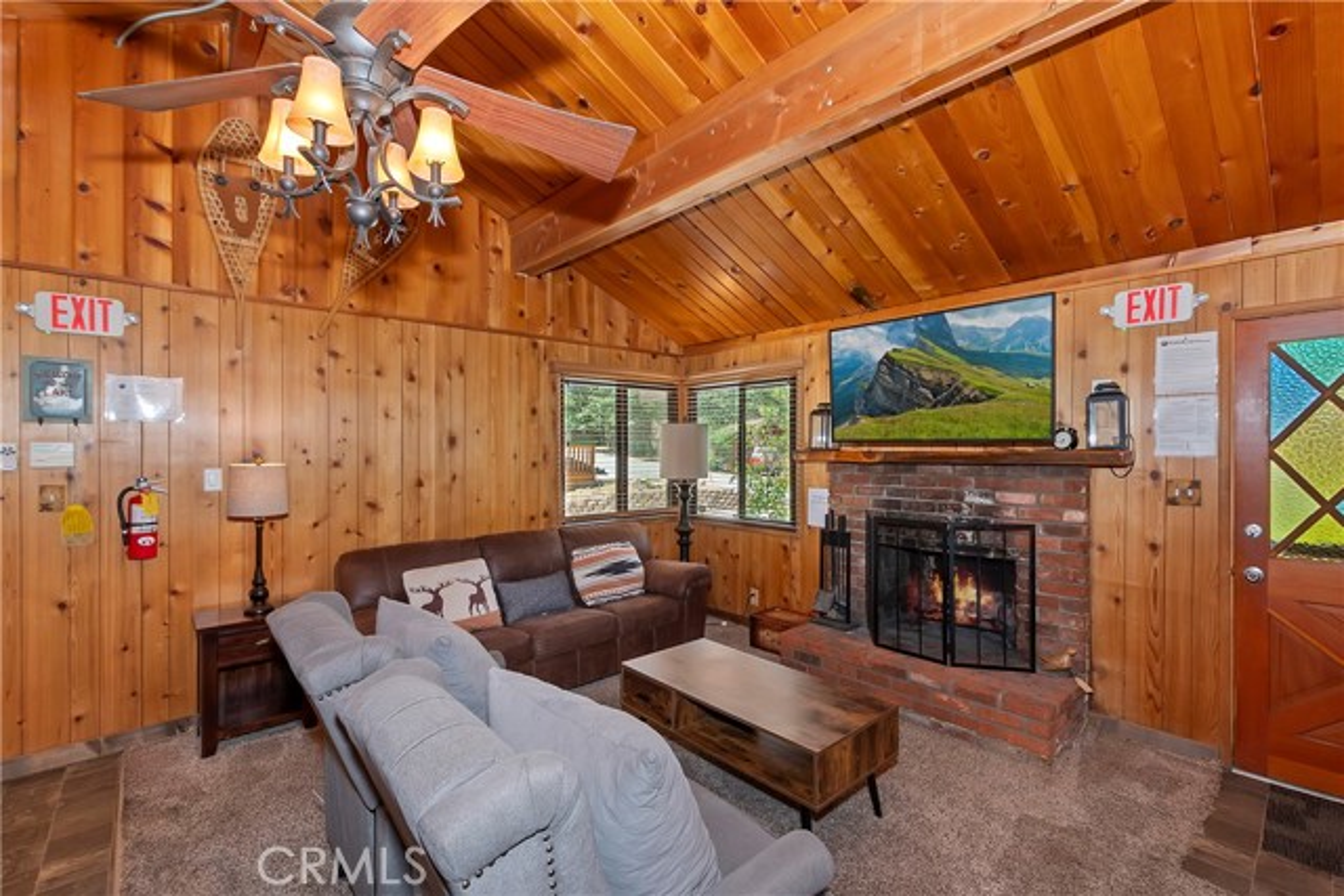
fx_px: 560
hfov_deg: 100.4
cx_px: 672
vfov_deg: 77.4
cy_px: 448
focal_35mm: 15
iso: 400
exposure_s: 1/30
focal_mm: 10
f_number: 8
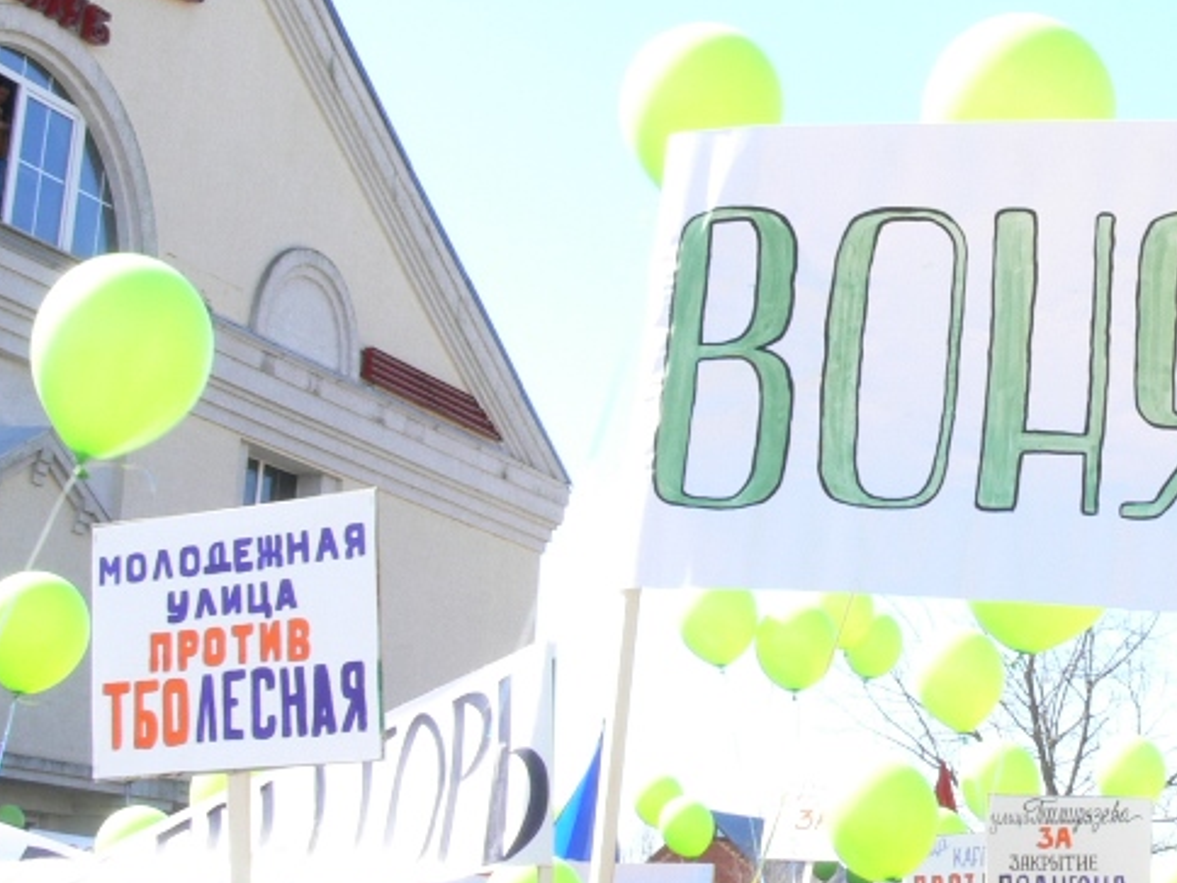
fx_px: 2516
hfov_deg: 25.4
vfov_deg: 19.9
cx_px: 1092
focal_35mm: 74
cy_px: 324
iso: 80
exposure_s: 1/30
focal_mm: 7.4
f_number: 11
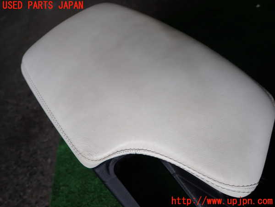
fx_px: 199
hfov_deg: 69.4
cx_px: 138
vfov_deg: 54.9
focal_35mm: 25
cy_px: 104
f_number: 5.6
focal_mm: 4.5
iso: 100
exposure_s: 1/60
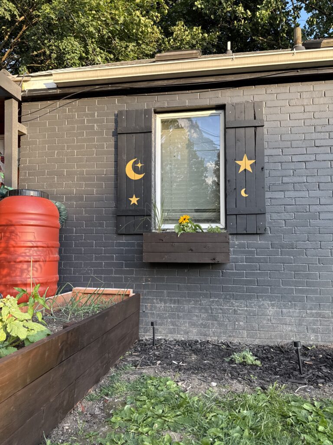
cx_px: 166
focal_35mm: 24
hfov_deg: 56.8
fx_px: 308
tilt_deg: +5.1
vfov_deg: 71.6
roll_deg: -0.1
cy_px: 222
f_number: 1.78
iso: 80
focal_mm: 6.76
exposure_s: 1/276
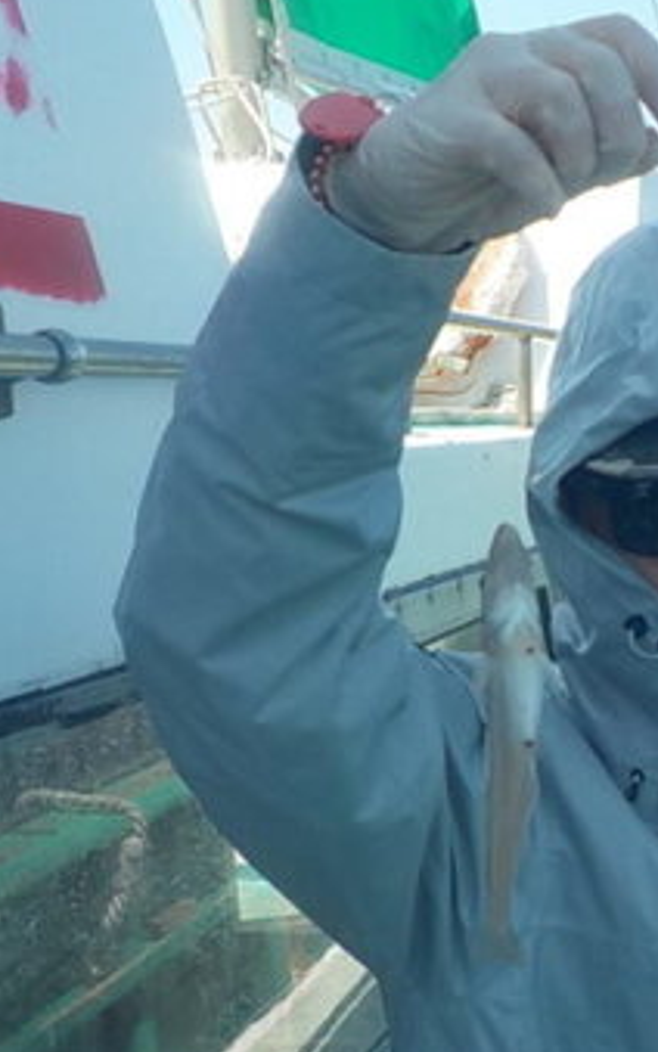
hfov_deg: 20.9
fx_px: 1721
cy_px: 698
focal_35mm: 60
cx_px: 667
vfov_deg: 33.7
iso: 125
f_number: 3.3
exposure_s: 1/640
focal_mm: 4.1
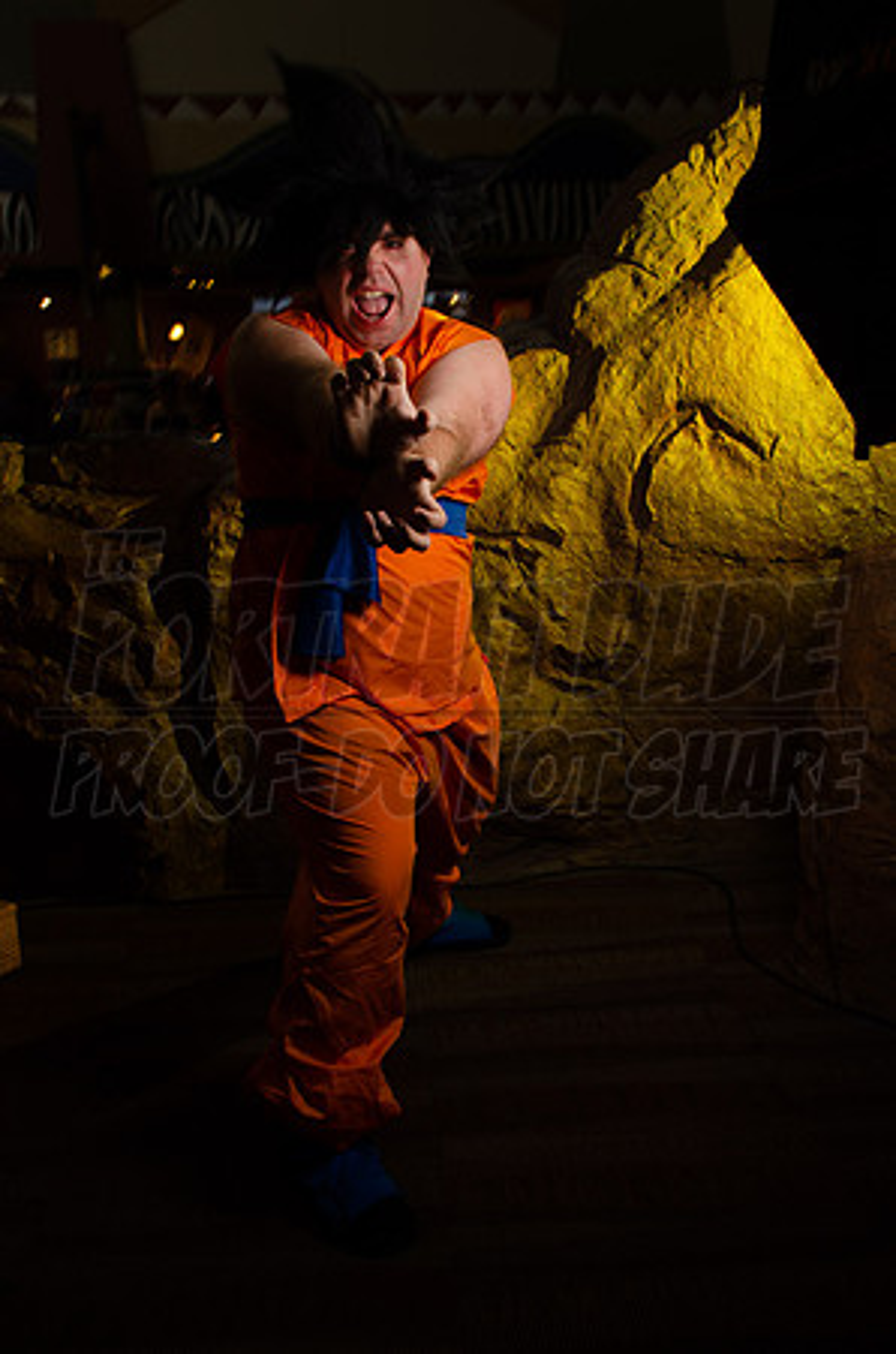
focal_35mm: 36
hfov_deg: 36.7
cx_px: 448
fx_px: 1350
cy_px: 677
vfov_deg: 53.2
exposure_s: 1/15
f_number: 16
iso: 200
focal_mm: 24
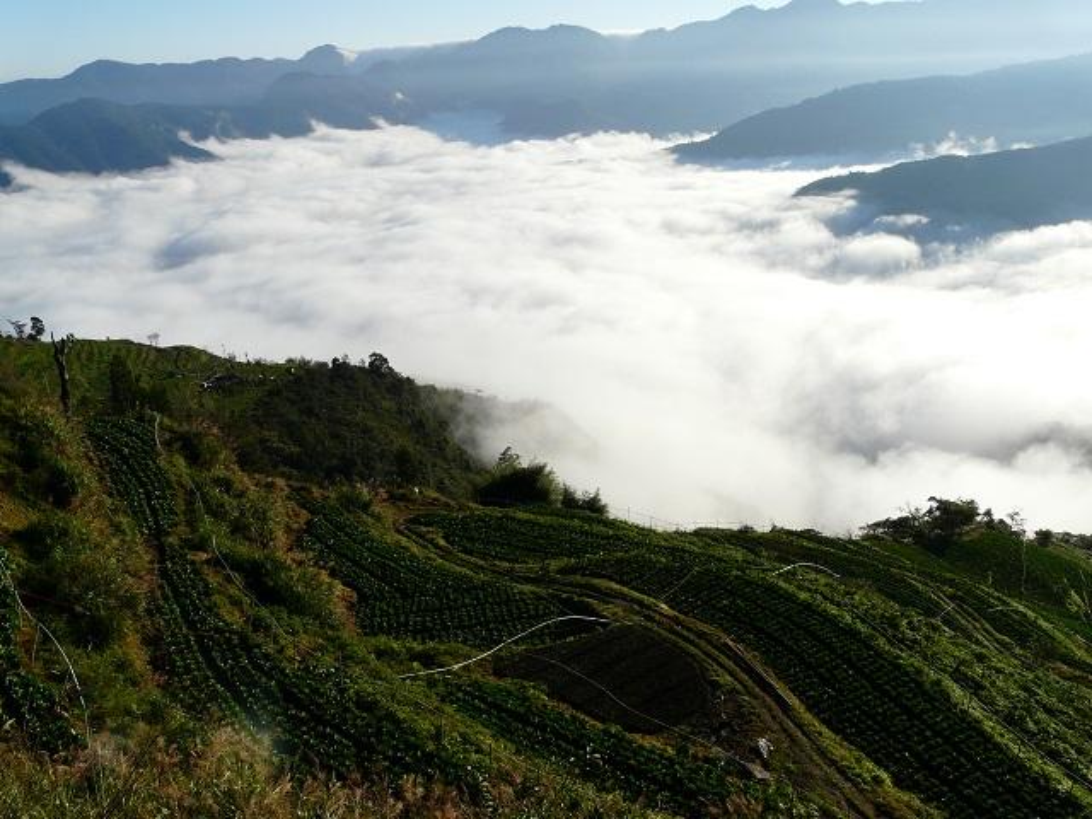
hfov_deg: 63.4
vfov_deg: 49.7
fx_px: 883
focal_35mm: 28
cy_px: 410
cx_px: 546
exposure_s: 1/400
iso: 100
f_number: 7.1
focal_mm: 4.6
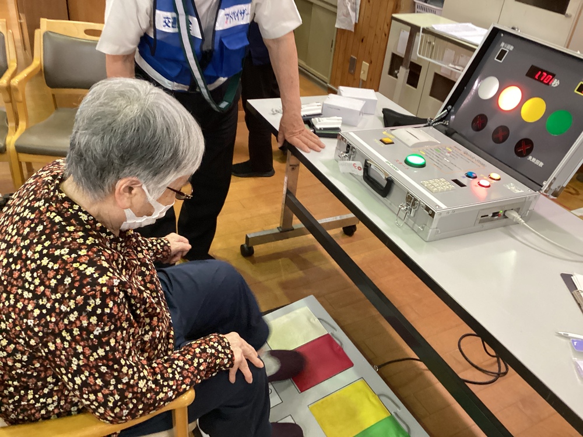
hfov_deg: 58.4
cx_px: 292
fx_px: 522
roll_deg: -8.3
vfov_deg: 45.4
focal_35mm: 31
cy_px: 218
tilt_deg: -34.4
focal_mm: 3.3
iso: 320
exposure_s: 1/40
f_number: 2.4
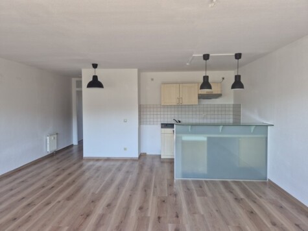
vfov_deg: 58.9
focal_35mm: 23
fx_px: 205
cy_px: 116
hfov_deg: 73.9
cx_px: 154
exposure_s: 1/180
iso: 100
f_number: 1.8
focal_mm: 5.4
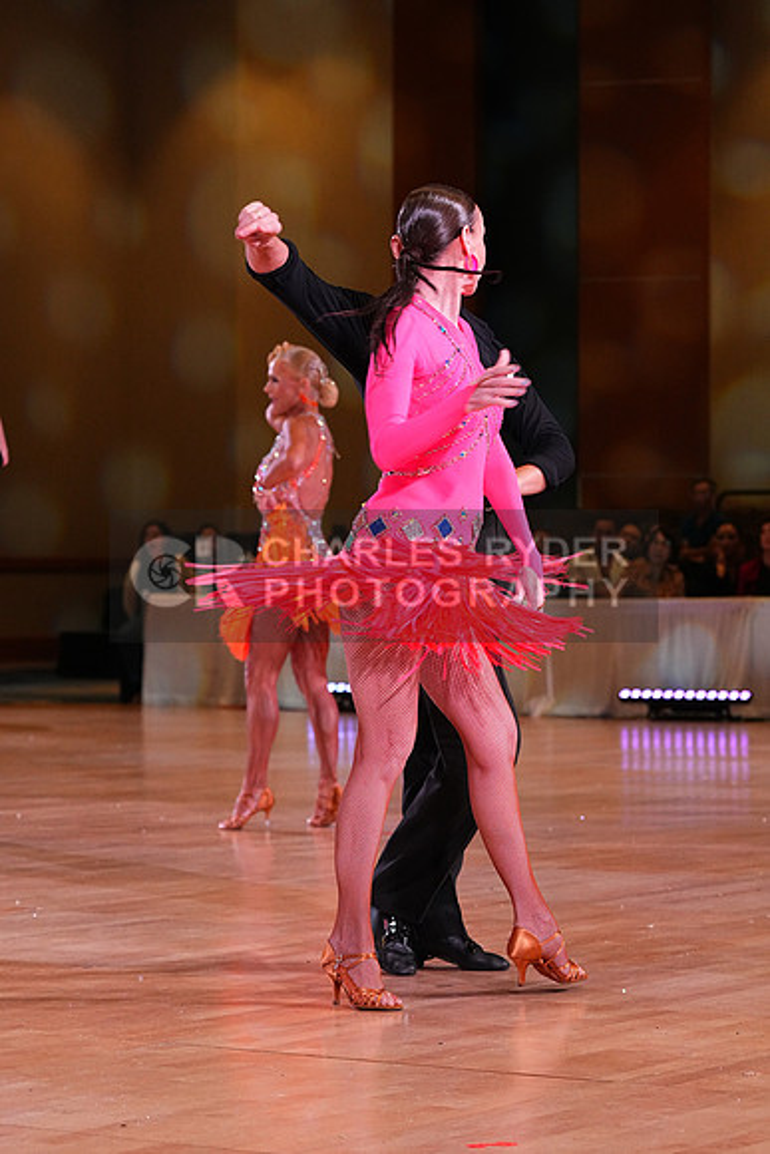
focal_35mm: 109
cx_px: 385
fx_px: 3495
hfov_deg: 12.6
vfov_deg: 18.8
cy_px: 577
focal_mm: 109
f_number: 5.6
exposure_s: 1/320
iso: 4000
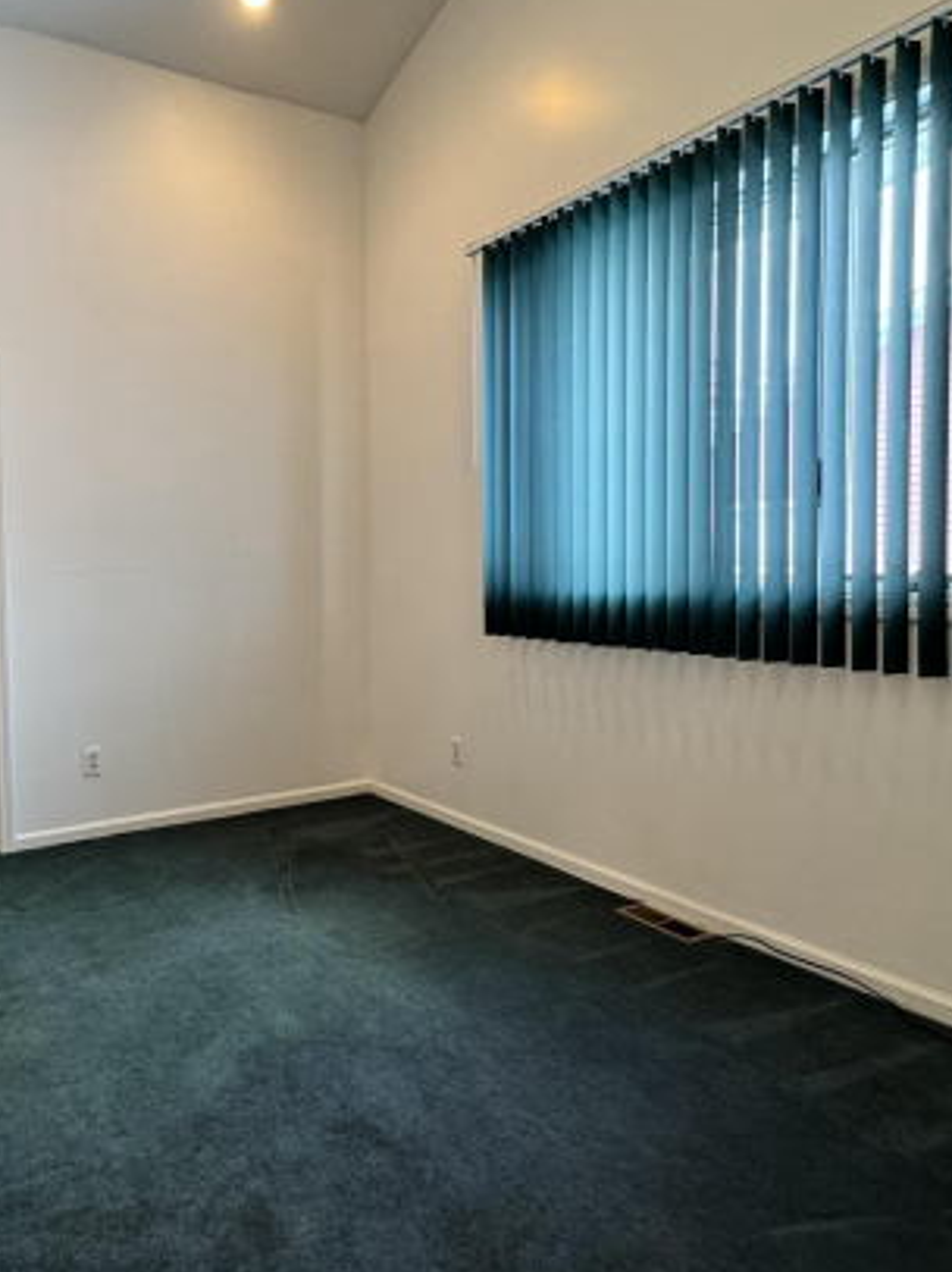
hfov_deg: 56.6
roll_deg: +0.7
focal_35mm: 23
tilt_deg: -3.3
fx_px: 844
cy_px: 614
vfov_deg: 73.9
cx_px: 268
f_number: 2.2
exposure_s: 1/60
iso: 250
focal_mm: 2.22
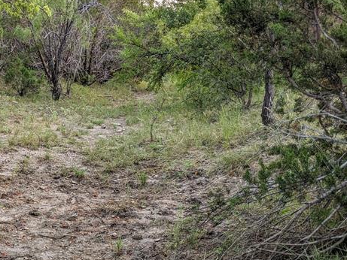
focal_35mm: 60
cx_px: 41
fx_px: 602
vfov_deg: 23.9
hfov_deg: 30.9
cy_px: 219
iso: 40
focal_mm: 4.38
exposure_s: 1/24
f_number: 1.73
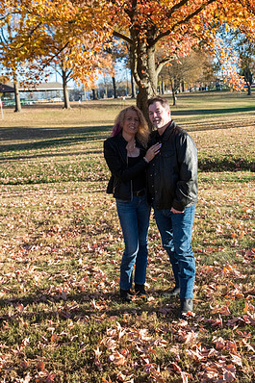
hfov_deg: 31.1
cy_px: 173
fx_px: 457
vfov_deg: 45.4
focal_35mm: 43
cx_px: 142
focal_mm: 38
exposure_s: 1/4000
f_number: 3.5
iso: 2000
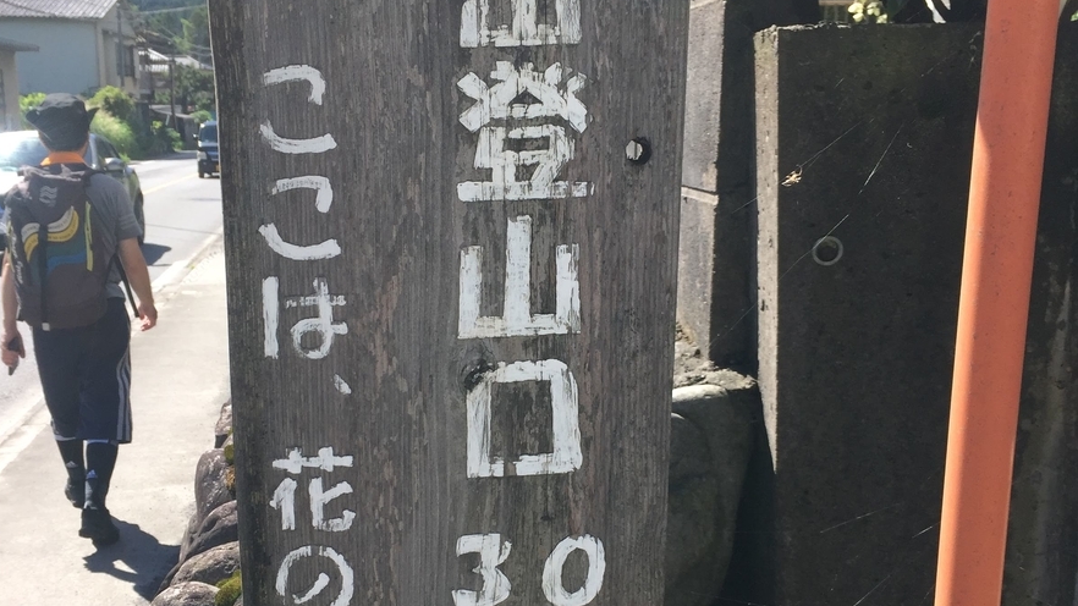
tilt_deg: -12.1
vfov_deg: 27.5
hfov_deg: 47.4
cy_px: 409
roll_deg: -1.1
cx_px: 529
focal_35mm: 43
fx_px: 1229
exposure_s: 1/898
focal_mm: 4.15
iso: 32
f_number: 2.2
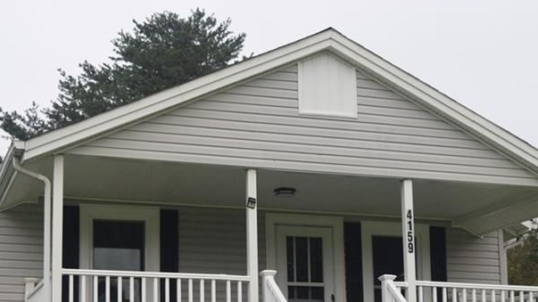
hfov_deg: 26.5
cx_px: 237
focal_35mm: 80
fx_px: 1141
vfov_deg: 14.9
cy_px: 295
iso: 400
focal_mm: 30
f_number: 5.6
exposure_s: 1/125
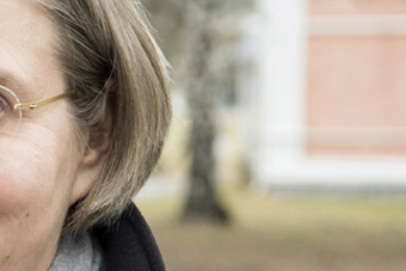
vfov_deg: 6.0
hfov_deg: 8.9
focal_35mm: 228
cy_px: 183
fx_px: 2577
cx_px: -121
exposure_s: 1/400
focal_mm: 55
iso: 400
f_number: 4.5
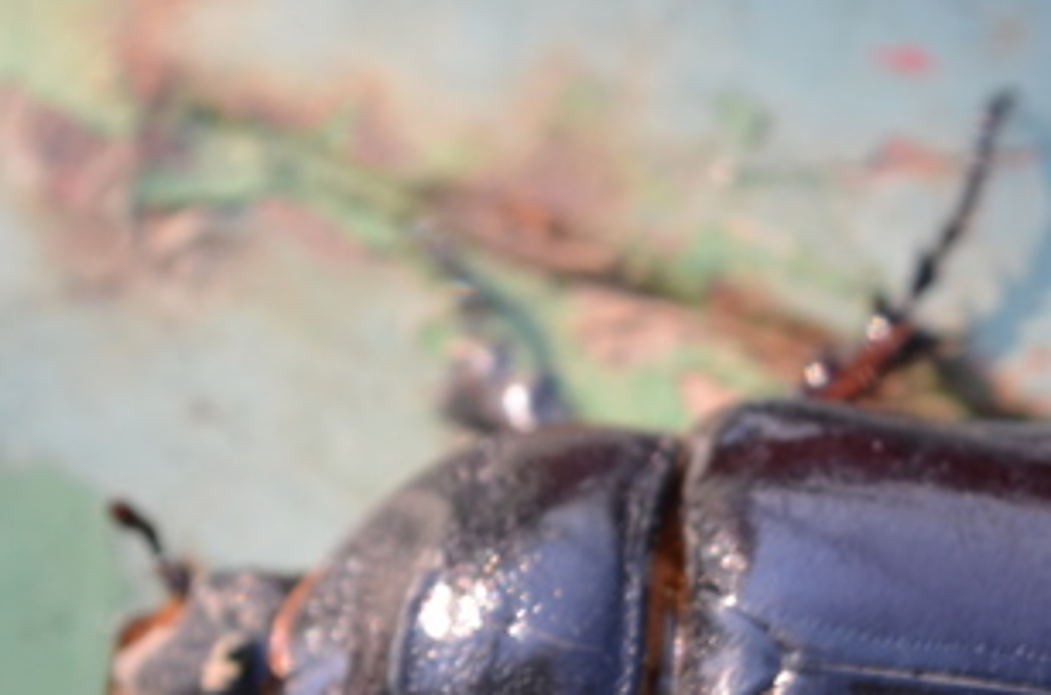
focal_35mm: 260
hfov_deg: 7.9
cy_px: 692
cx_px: 791
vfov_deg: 5.3
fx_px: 7559
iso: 140
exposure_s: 1/60
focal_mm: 55
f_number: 8
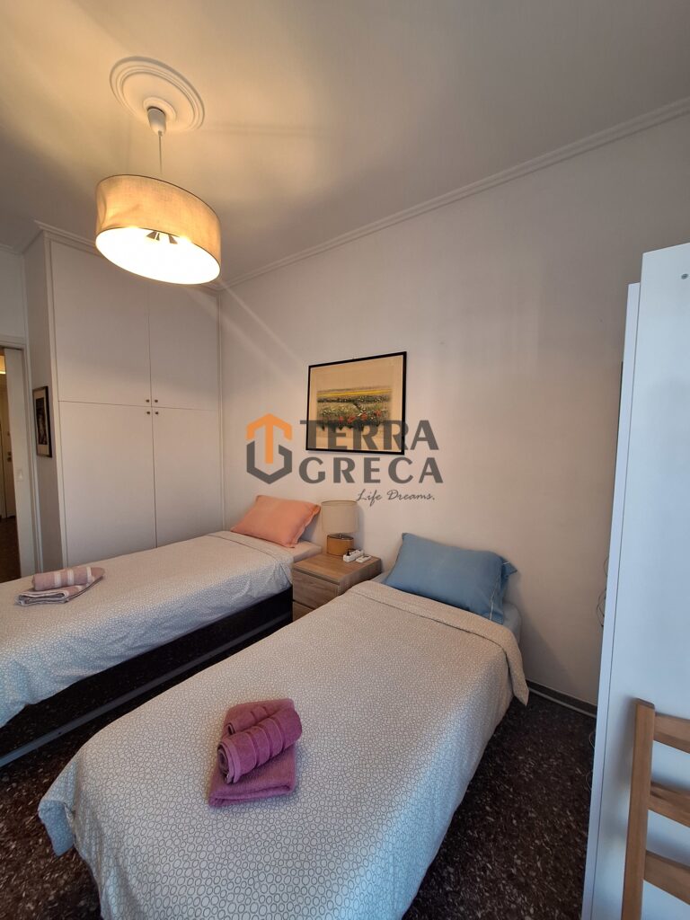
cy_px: 460
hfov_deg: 89.9
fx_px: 346
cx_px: 345
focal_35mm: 13
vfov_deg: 106.2
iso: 100
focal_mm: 1.74
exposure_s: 1/50
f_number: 2.2
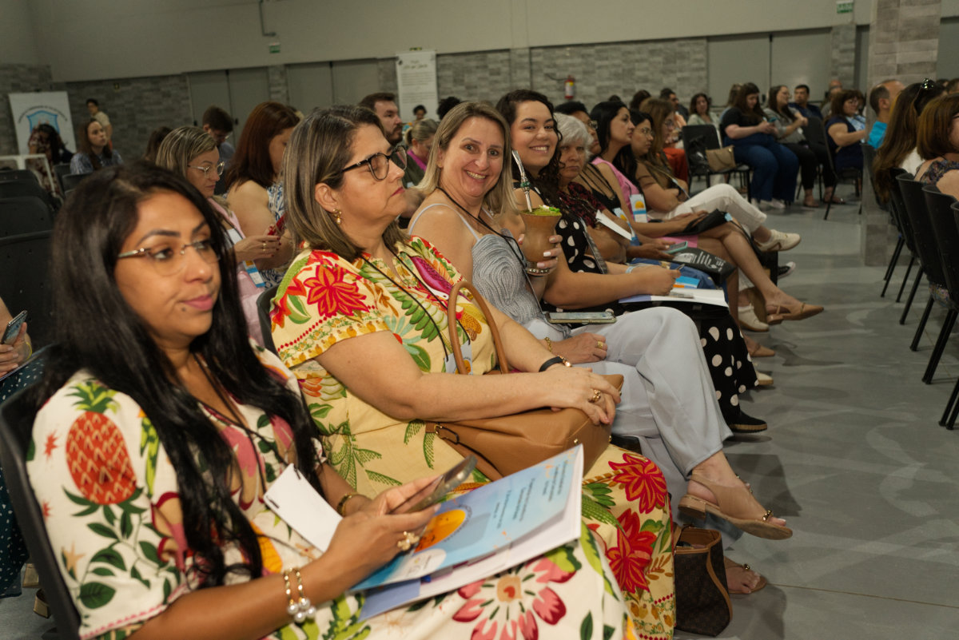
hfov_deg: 54.4
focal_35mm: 35
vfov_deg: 37.9
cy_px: 320
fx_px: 933
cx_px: 480
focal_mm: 35
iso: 3200
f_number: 4
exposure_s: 1/100
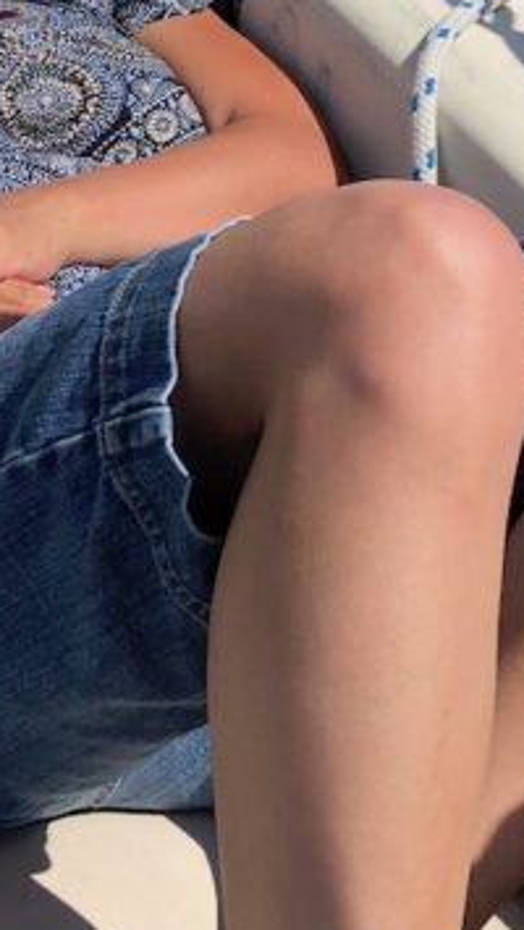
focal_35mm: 88
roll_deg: +1.5
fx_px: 2171
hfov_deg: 13.5
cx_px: -24
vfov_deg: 23.8
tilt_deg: -26.1
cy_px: 168
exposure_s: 1/2404
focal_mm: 4
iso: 20
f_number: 1.8
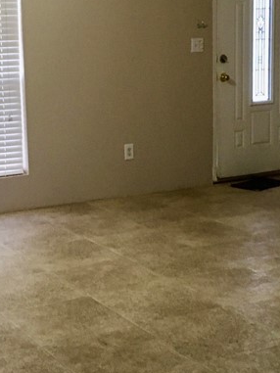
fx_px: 841
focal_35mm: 78
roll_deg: +1.9
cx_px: 68
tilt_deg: -10.8
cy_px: 165
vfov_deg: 25.0
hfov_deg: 18.8
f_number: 2.2
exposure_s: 1/30
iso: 100
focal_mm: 4.15
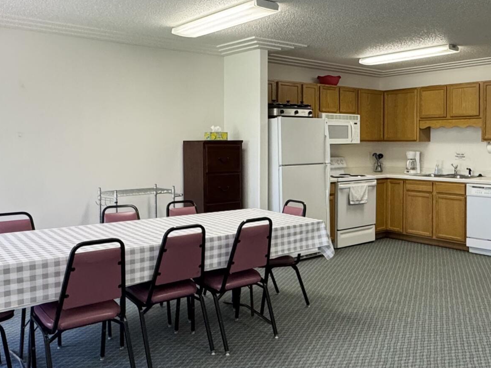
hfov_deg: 51.1
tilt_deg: -1.8
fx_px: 511
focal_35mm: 36
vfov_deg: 39.6
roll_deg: +0.1
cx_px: 286
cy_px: 160
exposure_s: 1/120
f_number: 2.2
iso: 250
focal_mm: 2.22
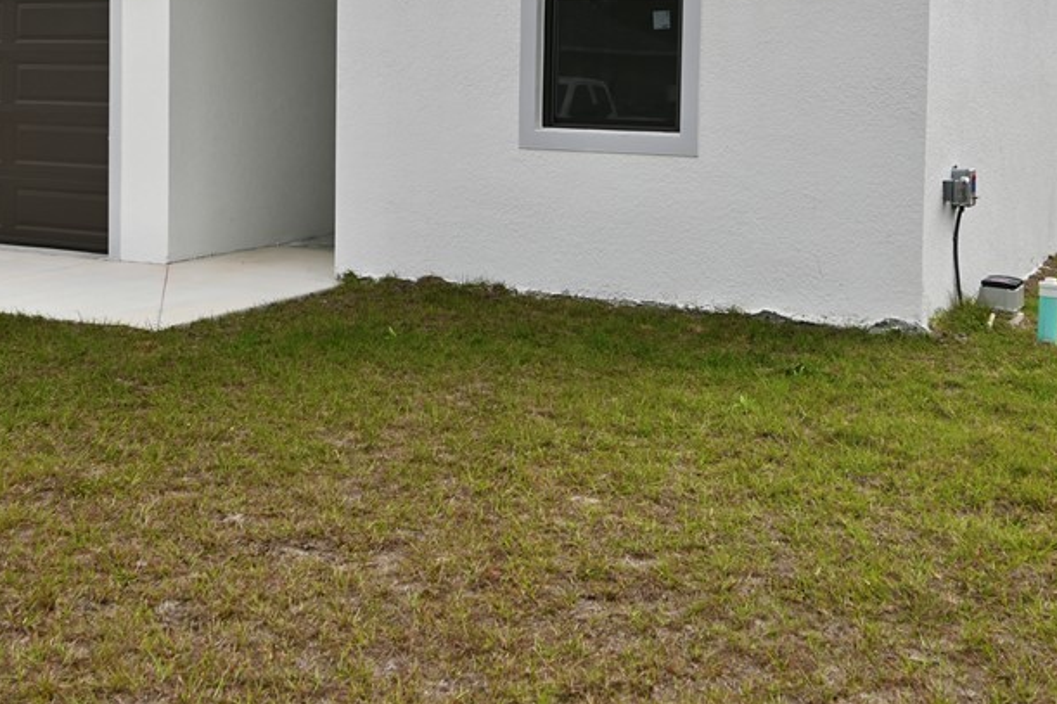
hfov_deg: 41.1
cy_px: 129
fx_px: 1409
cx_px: 478
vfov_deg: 27.4
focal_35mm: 48
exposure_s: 1/320
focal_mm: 27
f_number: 7.1
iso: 100
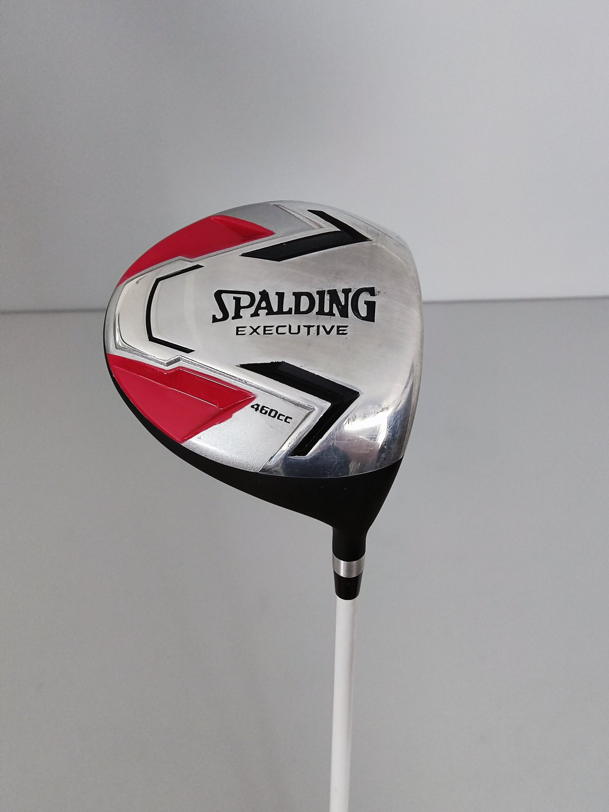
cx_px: 304
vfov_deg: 58.4
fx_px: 727
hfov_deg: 45.4
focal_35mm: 31
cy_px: 406
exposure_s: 1/50
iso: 978
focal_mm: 4.71
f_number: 1.79
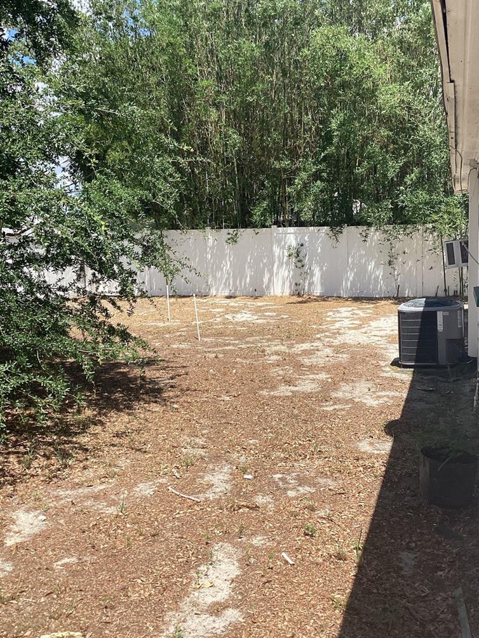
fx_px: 683
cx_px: 255
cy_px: 336
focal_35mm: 37
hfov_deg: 38.7
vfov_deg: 50.1
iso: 25
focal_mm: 3.3
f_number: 2.4
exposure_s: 1/1031
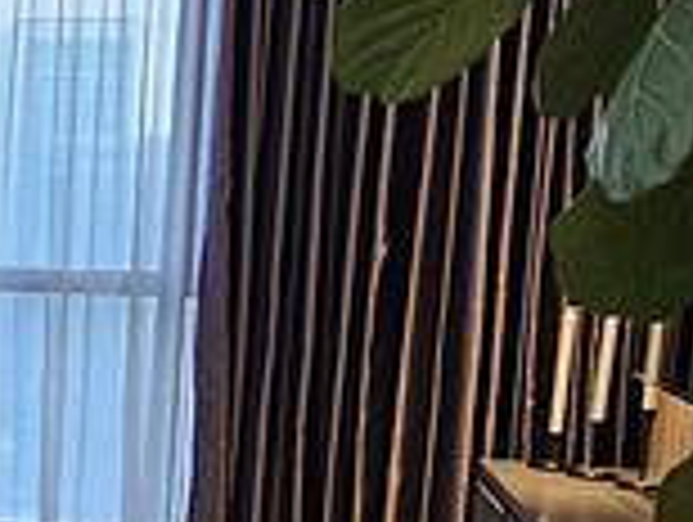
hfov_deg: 15.6
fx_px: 1624
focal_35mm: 81
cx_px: -882
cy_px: 369
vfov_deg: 18.2
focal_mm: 2.2
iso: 64
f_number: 2.2
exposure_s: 1/50
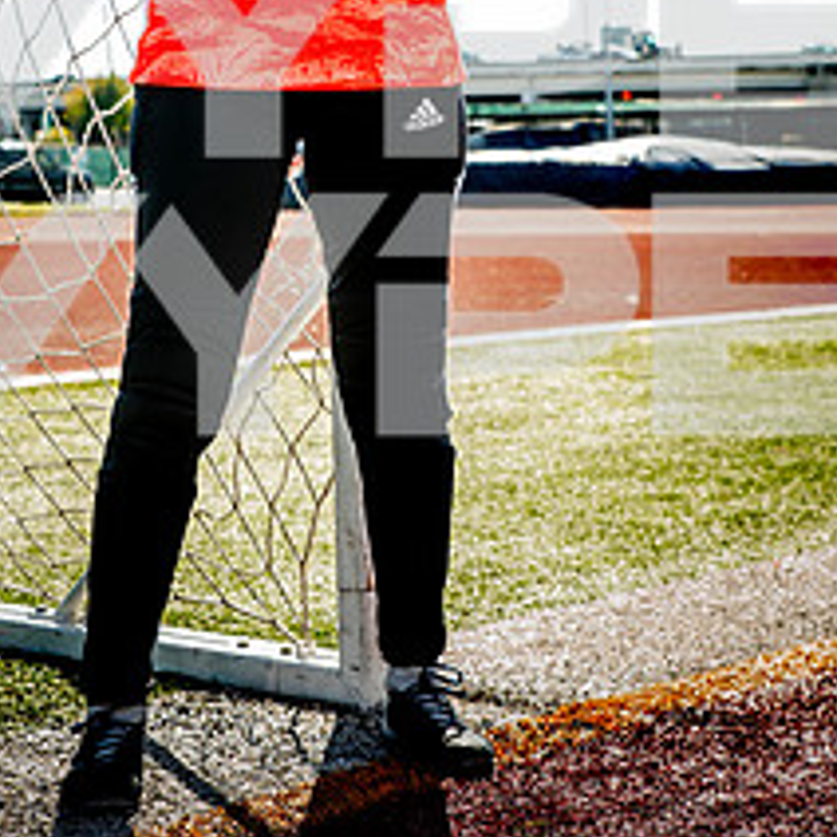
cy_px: 39
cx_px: 340
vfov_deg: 16.9
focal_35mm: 101
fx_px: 2763
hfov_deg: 17.2
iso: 125
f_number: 5.6
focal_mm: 56
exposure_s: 1/320
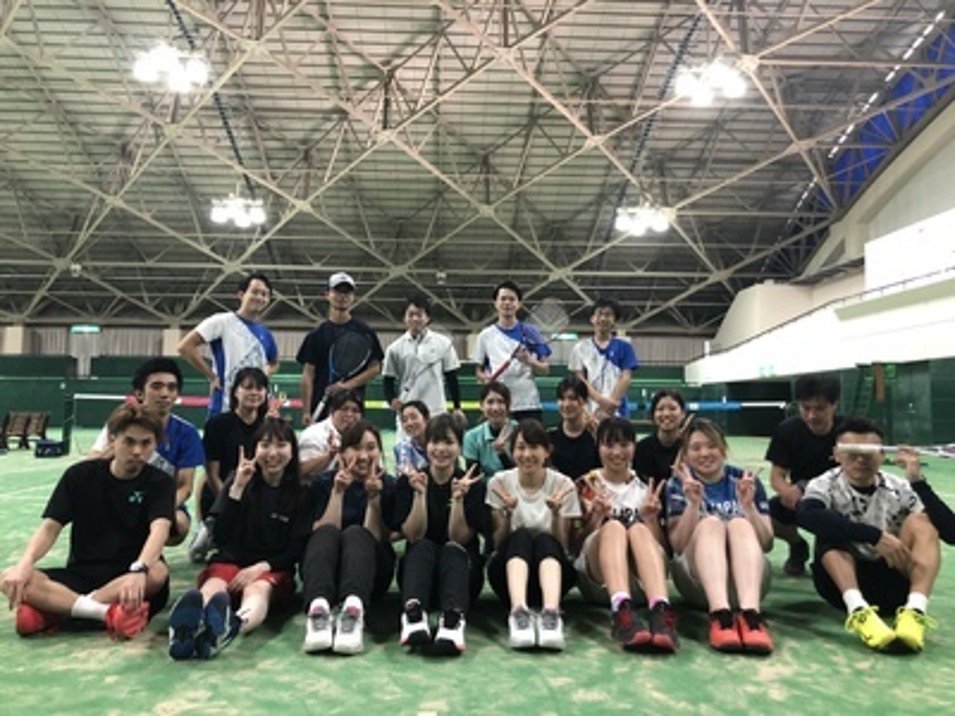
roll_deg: -1.3
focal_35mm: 28
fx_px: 772
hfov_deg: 63.4
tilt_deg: +4.6
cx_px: 478
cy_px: 358
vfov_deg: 49.7
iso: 125
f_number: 1.8
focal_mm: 3.99
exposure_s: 1/45
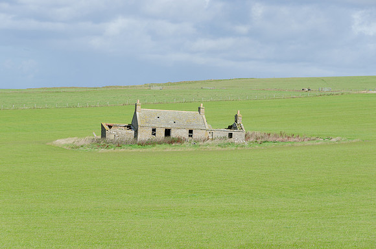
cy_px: 124
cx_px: 188
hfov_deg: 17.1
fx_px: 1251
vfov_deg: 11.4
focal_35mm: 120
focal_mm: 80
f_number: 8
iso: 100
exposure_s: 1/250
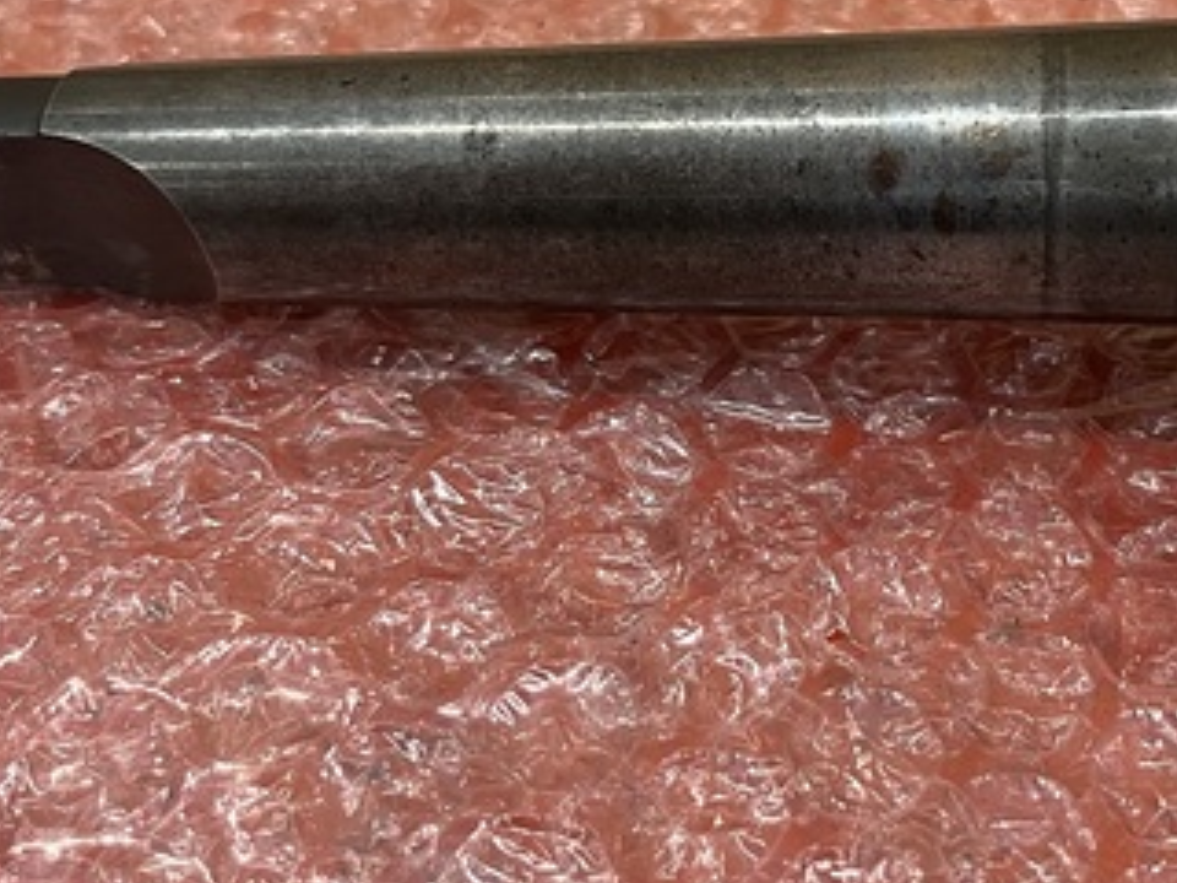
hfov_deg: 36.2
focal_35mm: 52
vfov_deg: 27.8
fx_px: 1768
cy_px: 269
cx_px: 831
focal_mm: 5.1
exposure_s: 1/50
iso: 100
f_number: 1.6
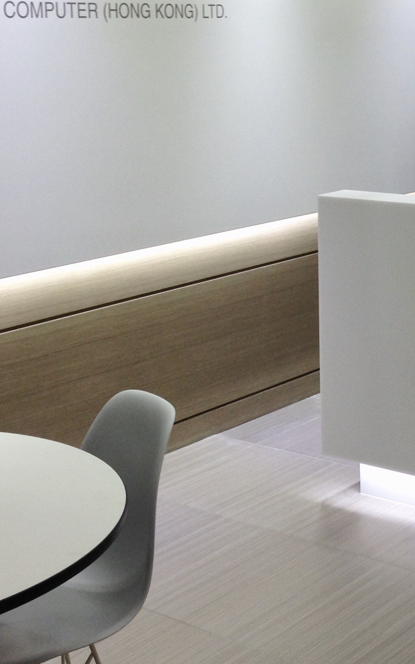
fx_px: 1267
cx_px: 292
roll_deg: +0.6
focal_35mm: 70
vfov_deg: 29.3
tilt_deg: -9.3
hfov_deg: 18.5
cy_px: 247
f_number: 2.4
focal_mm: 4.12
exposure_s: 1/30
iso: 50
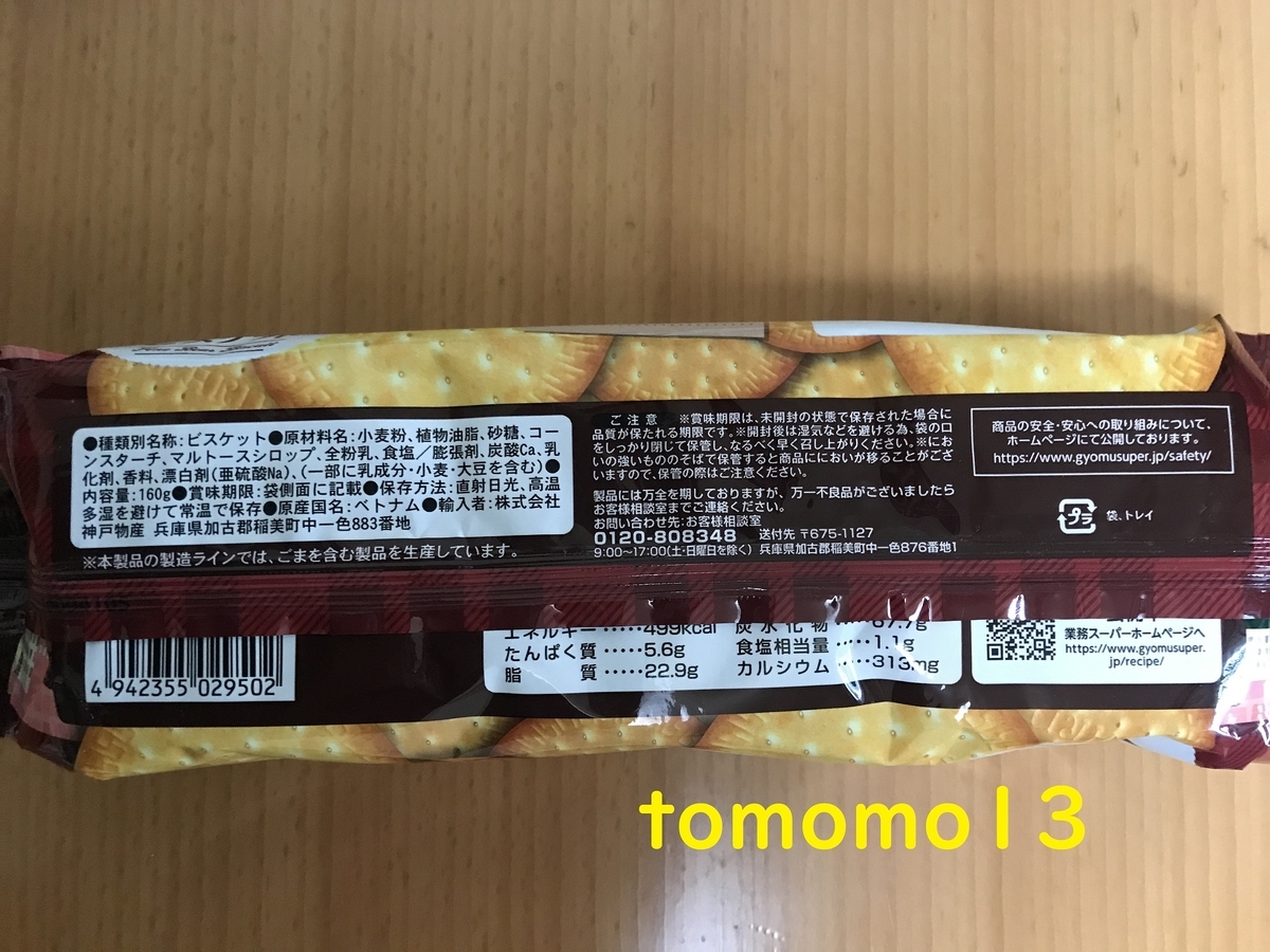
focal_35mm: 28
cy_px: 476
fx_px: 1027
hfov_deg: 63.4
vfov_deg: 49.7
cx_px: 635
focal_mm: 3.99
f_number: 1.8
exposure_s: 1/11
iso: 100
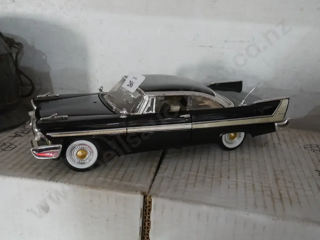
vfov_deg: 39.7
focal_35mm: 36
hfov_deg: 51.4
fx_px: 333
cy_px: 120
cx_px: 160
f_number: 4
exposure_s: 1/60
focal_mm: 18
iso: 2500
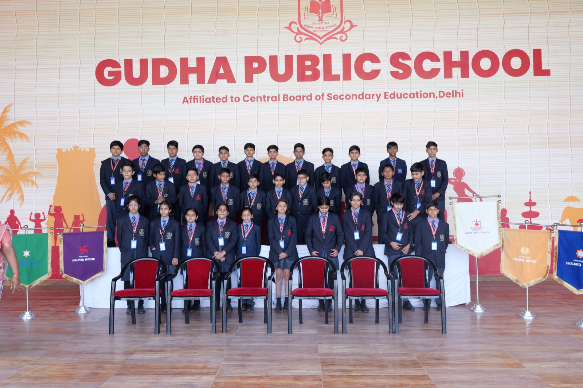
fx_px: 502
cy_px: 194
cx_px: 292
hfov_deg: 60.3
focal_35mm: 31
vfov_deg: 42.3
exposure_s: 1/160
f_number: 8
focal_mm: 31
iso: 1600
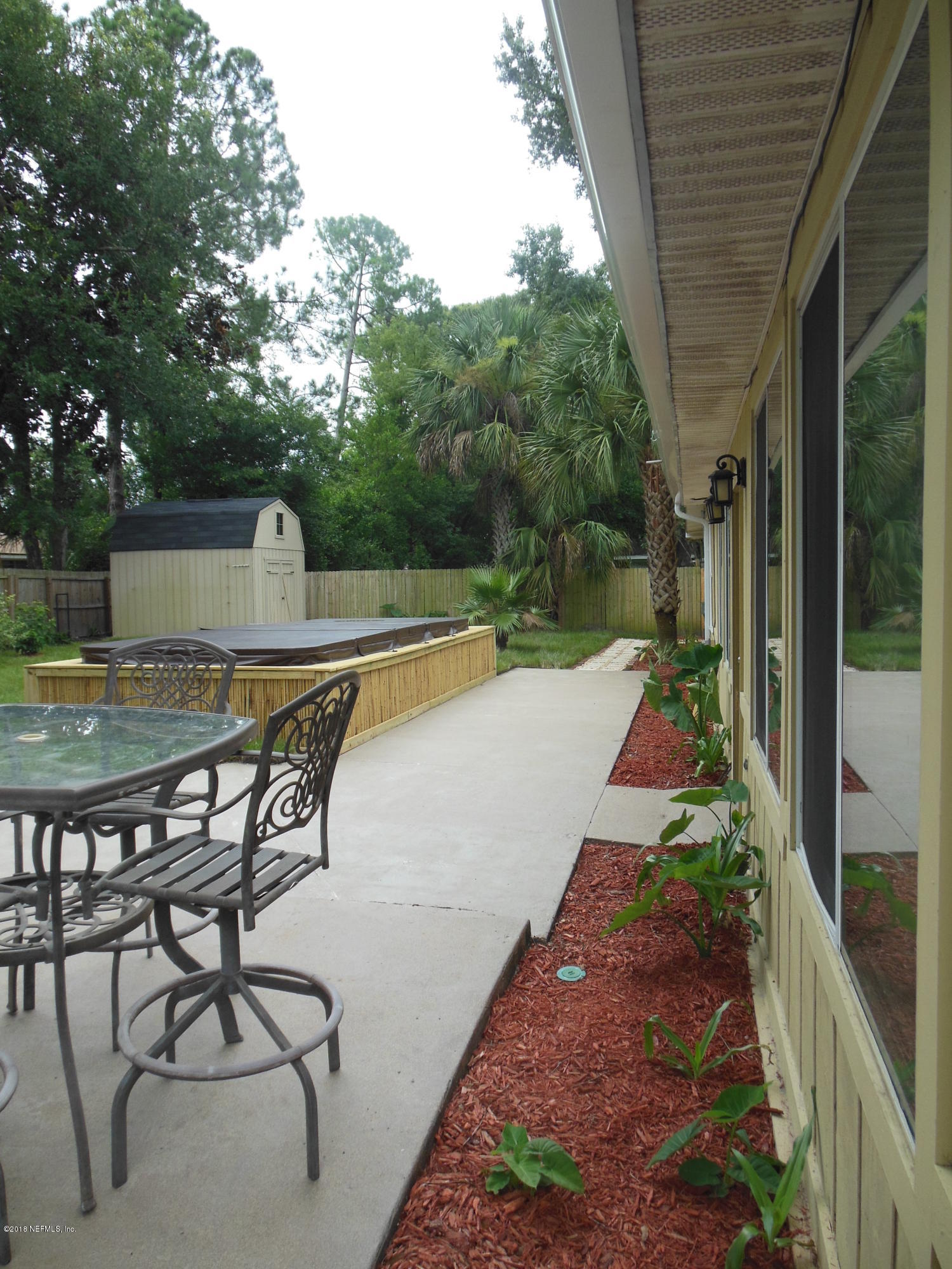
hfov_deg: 54.9
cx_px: 476
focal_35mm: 25
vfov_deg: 69.4
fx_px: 917
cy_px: 634
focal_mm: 4.5
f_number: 3.2
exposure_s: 1/500
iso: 125
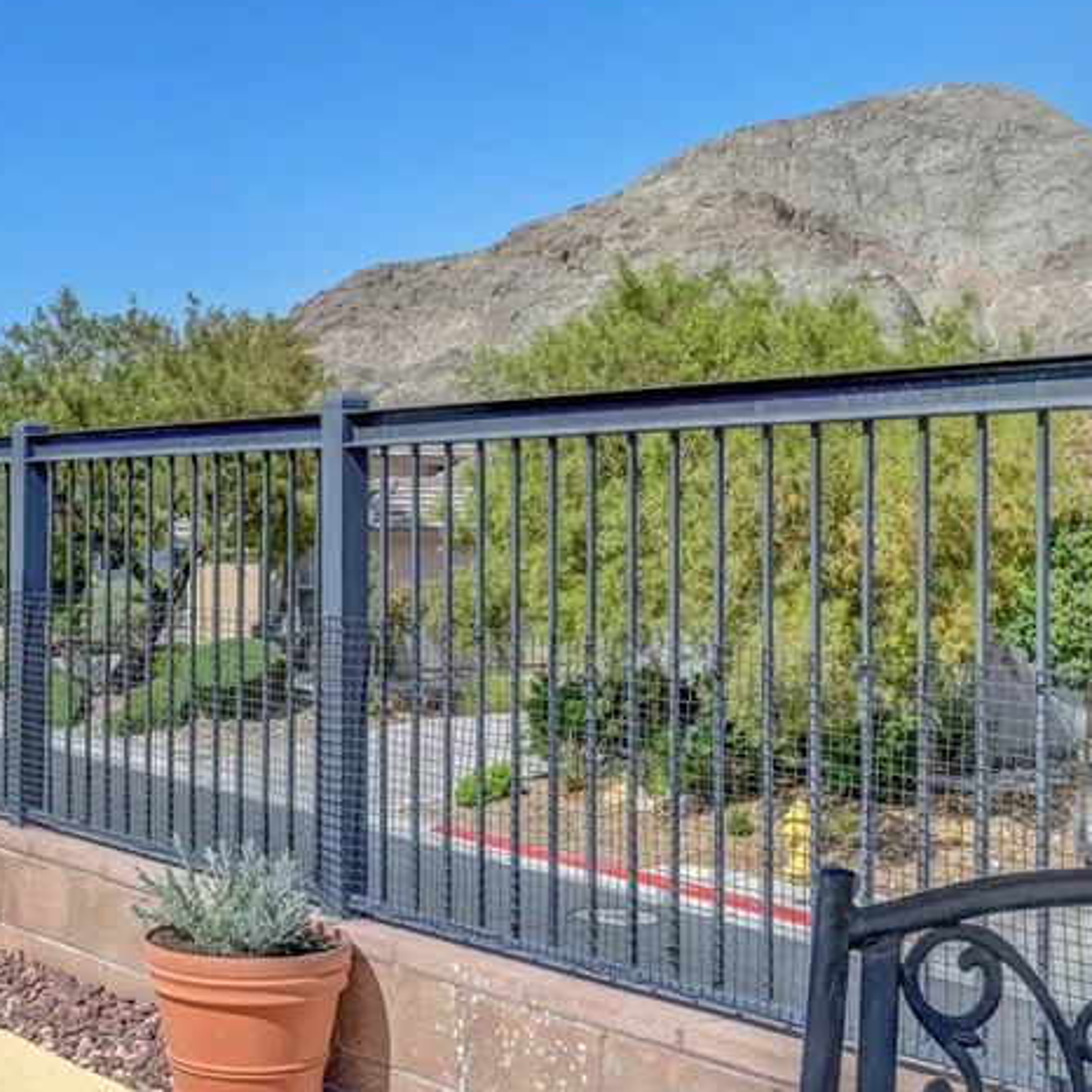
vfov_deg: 30.6
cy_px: 542
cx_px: 173
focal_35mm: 56
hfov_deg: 29.6
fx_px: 1999
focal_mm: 30
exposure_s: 1/400
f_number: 9
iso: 400
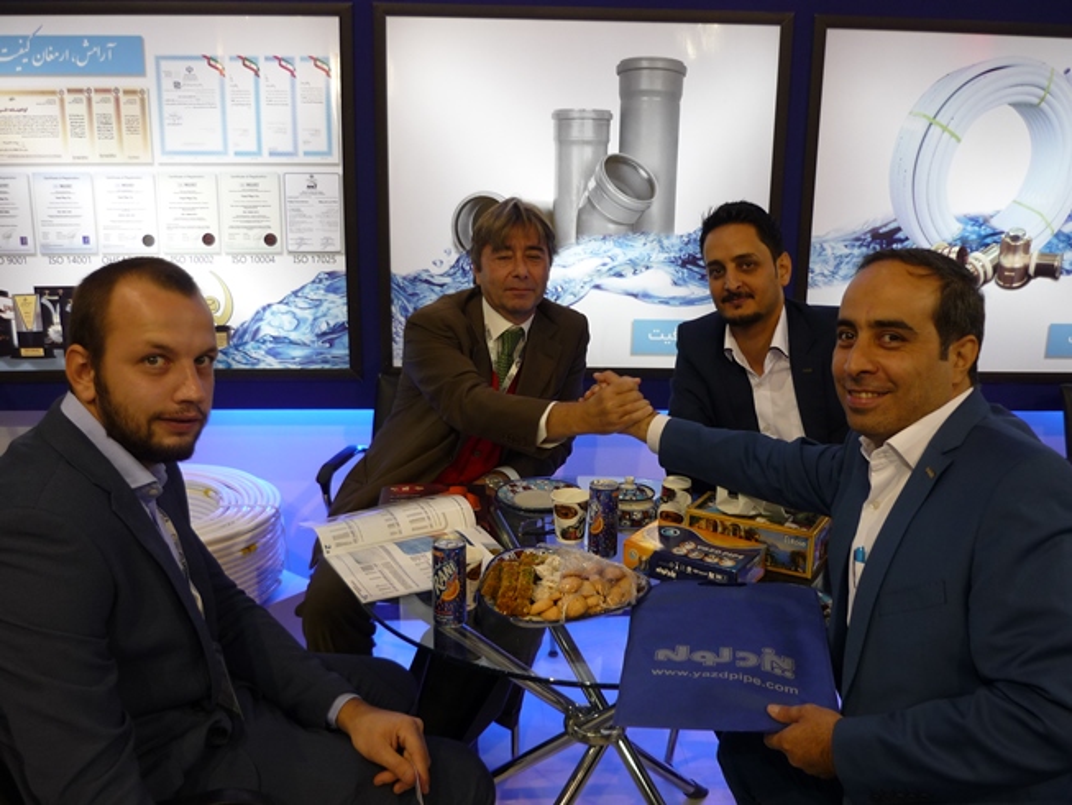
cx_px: 536
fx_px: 1022
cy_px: 402
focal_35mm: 33
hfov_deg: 55.3
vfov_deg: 43.0
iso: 100
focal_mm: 5.5
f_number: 2.8
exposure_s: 1/30
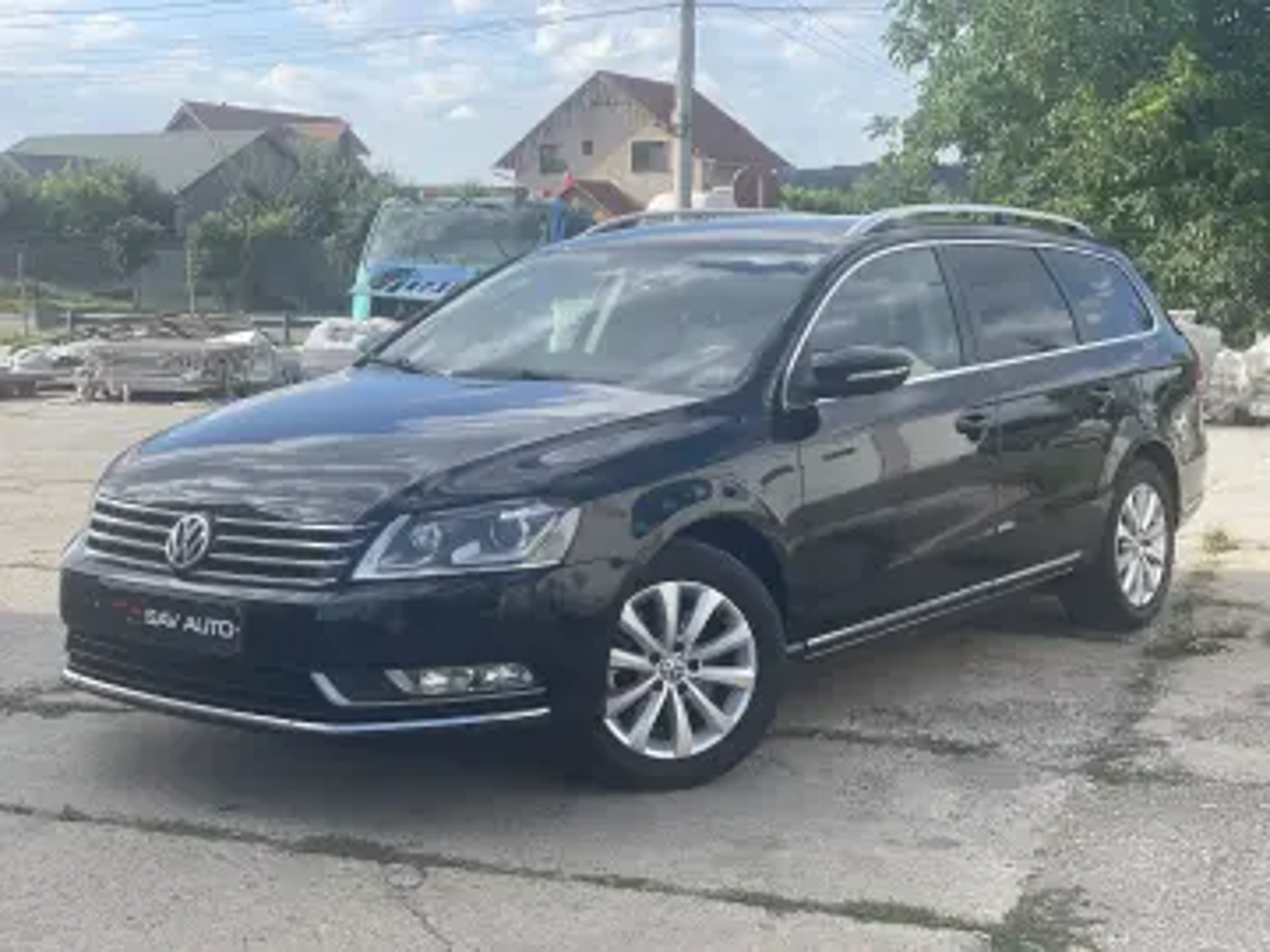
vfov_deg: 28.0
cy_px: 476
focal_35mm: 52
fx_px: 1908
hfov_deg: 36.8
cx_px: 635
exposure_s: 1/799
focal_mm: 6
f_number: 2
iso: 32
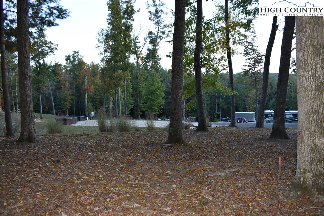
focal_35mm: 27
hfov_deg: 67.4
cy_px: 108
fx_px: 243
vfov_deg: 47.9
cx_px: 162
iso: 720
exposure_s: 1/200
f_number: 5
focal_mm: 18
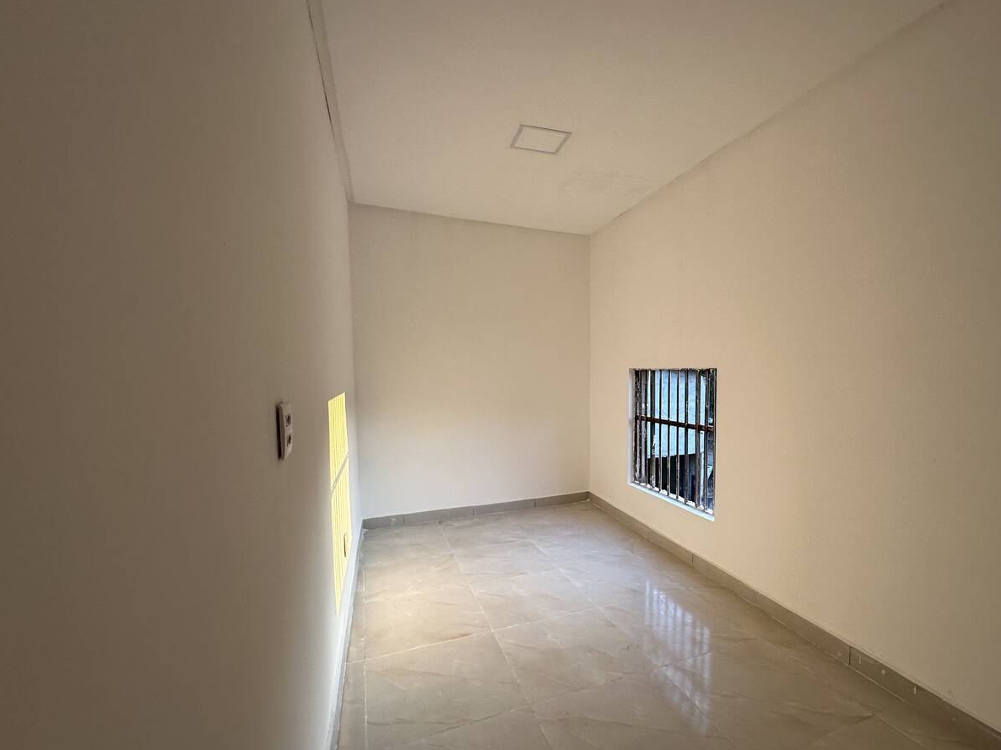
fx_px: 491
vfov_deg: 74.5
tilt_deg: -4.3
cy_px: 411
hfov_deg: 90.3
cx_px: 578
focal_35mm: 17
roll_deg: -0.4
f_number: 2.2
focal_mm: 2.22
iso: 80
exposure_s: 1/99
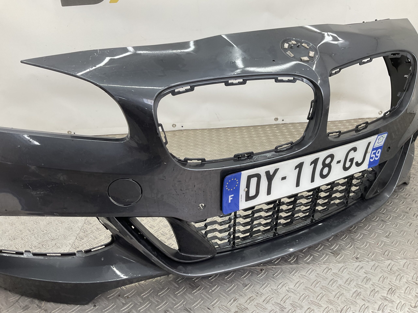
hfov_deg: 61.7
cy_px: 156
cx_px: 209
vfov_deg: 48.2
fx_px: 350
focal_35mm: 29
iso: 32
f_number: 1.8
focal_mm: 3
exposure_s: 1/120
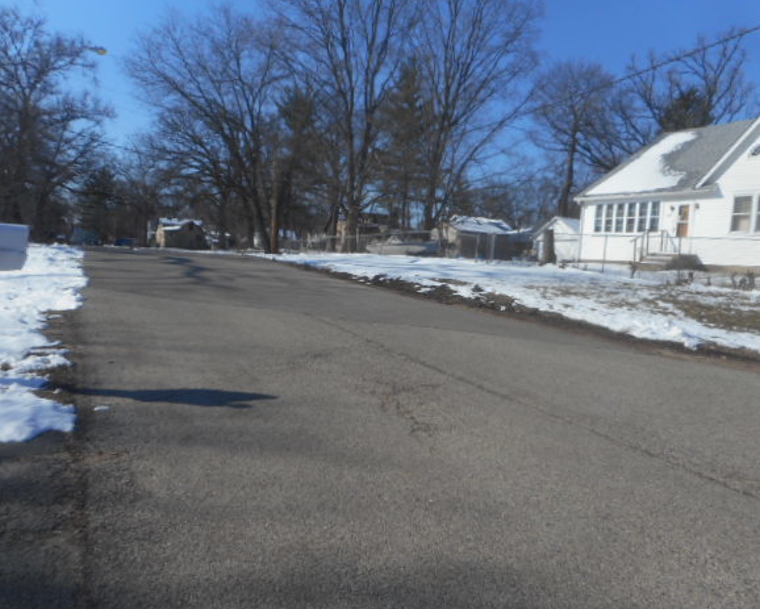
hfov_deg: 64.0
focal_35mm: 27
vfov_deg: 53.2
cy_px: 310
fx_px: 608
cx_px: 400
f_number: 3.7
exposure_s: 1/1250
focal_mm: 4.5
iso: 80
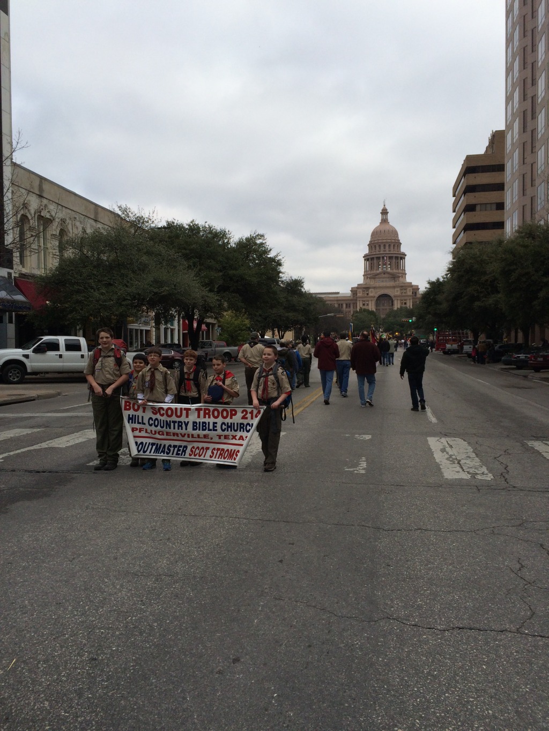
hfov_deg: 48.2
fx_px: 613
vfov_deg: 61.7
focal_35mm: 29
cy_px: 366
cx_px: 274
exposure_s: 1/1786
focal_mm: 4.15
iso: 32
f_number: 2.2
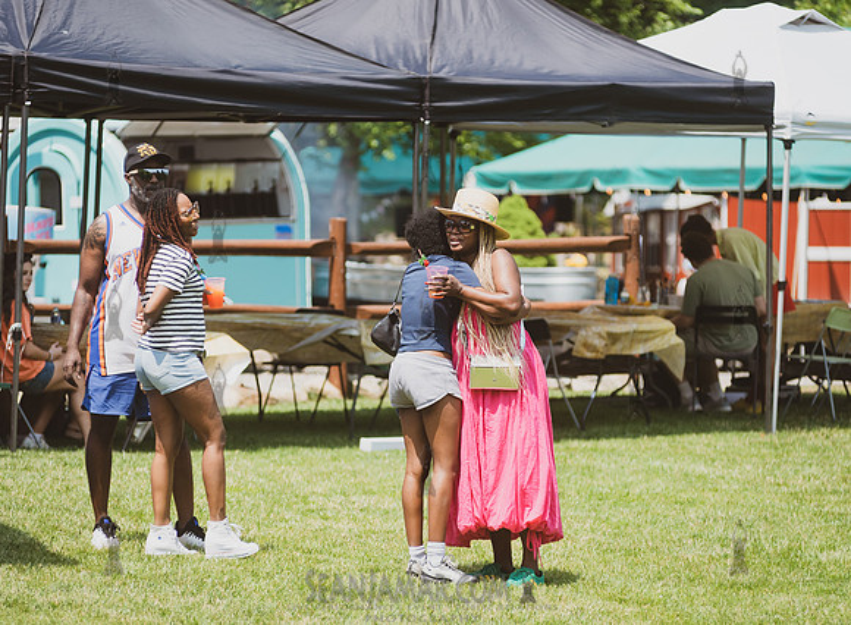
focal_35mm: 227
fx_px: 5534
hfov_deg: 8.8
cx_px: 456
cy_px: 293
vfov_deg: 6.5
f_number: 4
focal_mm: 200
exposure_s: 1/2500
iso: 400
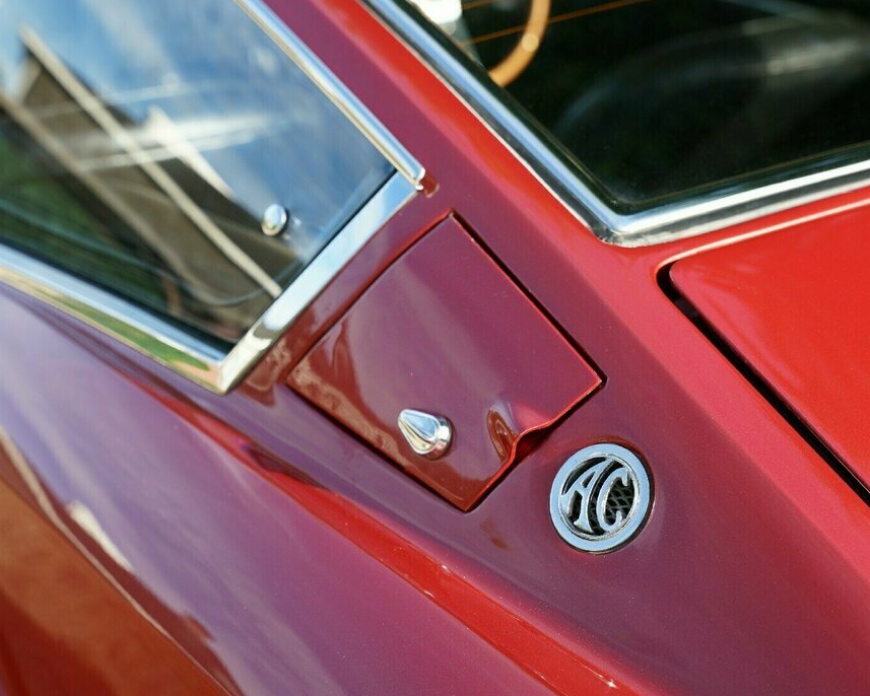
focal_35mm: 68
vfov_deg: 22.4
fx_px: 1756
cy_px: 402
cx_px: 423
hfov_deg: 27.8
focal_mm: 51.9
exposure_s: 1/160
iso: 200
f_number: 4
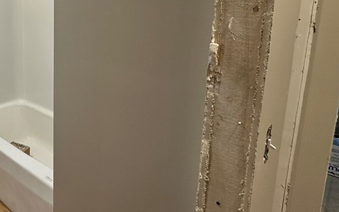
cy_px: 42
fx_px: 286
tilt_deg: -9.5
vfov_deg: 39.0
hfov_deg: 53.8
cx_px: 36
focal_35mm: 31
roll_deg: +0.6
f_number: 2.2
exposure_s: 1/60
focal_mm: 2.22
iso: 160
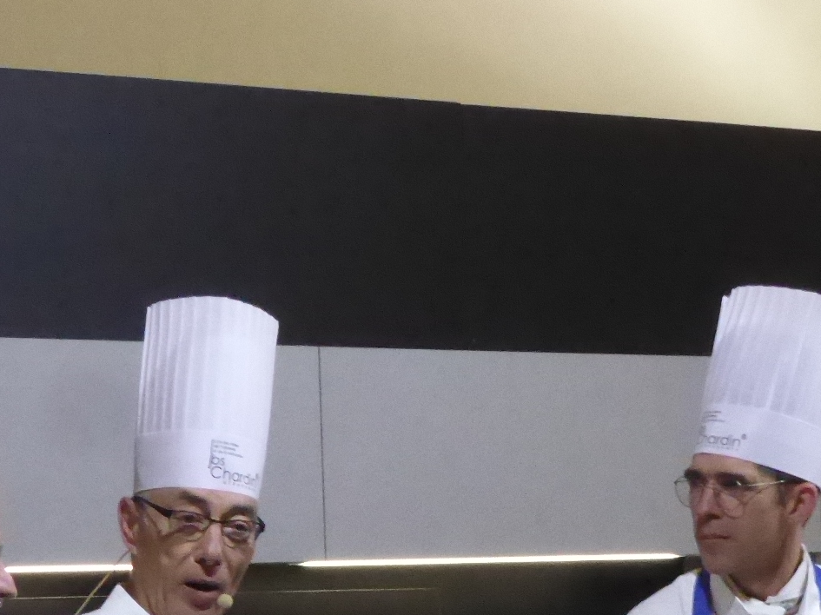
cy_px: 587
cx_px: 547
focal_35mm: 187
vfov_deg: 7.9
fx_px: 4433
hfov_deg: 10.6
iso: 1600
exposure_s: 1/100
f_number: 4.9
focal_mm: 11.7
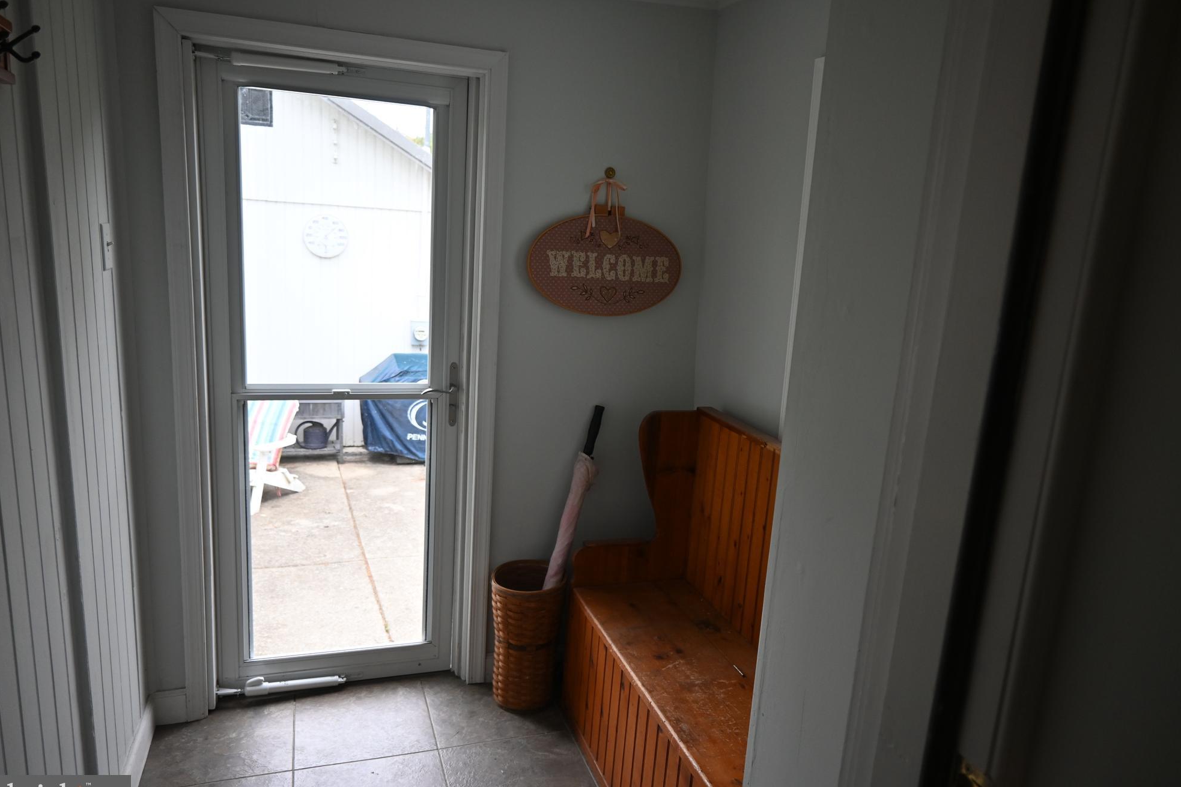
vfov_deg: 51.3
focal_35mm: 25
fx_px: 820
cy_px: 409
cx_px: 613
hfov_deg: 71.5
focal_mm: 16
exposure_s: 1/200
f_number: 3.5
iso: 400
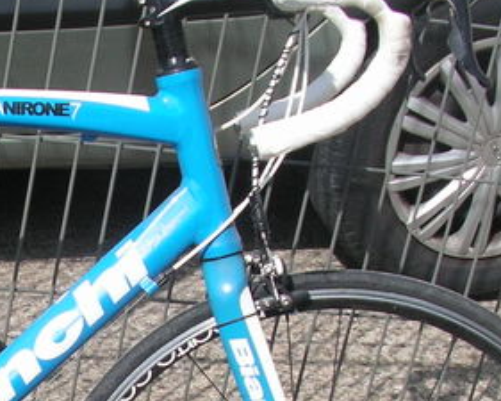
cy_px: 428
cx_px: -57
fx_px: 1854
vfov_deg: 12.2
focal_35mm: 125
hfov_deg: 15.0
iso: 50
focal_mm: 6
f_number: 4.8
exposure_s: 1/400
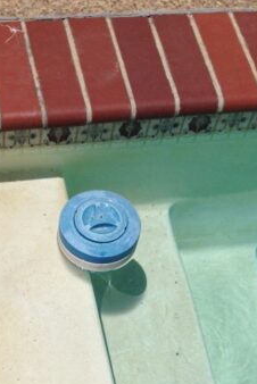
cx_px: 41
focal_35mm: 72
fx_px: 769
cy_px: 402
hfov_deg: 18.7
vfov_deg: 26.3
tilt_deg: -61.1
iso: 50
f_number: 2.4
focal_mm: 4.12
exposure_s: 1/3876
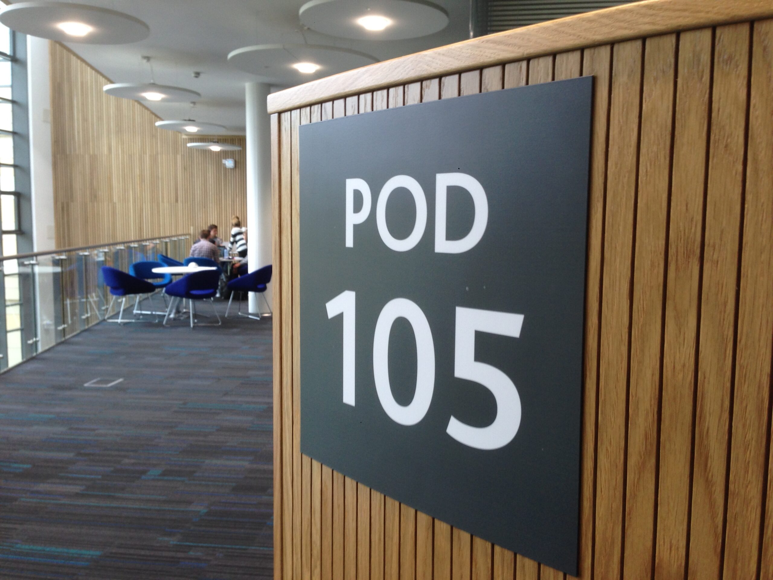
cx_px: 386
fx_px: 737
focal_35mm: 33
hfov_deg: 55.4
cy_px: 290
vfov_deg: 42.9
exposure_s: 1/20
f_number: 2.4
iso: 64
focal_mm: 4.12
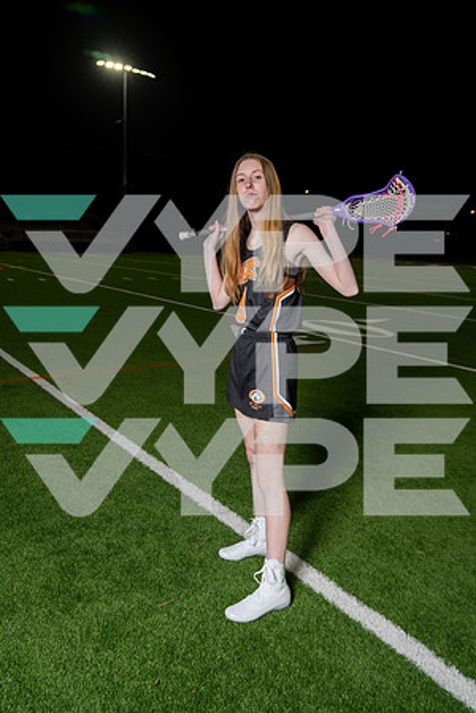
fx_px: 575
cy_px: 356
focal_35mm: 29
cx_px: 238
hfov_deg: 45.0
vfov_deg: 63.7
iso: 125
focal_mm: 29
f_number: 4
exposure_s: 1/250
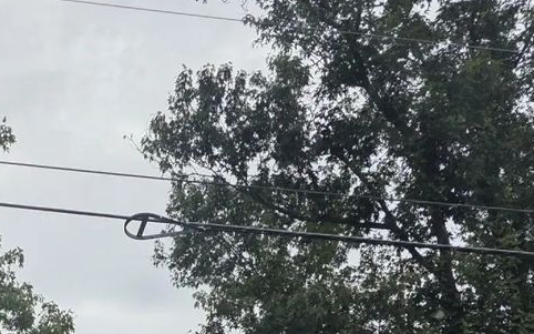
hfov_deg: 27.6
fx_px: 1004
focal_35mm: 69
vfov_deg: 15.6
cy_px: 639
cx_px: -30
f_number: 1.7
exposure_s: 1/3474
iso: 80
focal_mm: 6.3
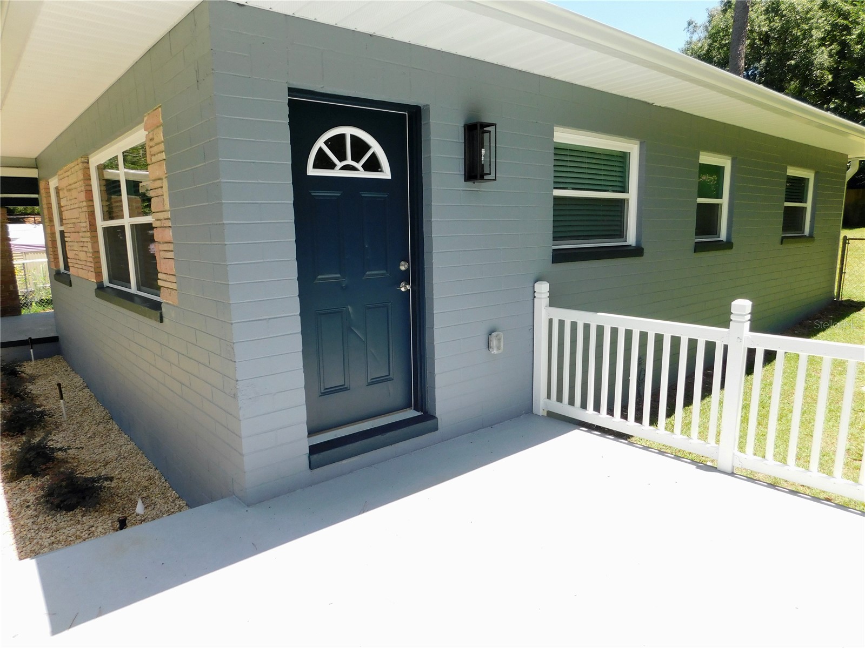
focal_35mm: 23
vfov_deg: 58.9
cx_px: 432
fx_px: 575
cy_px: 324
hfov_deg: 73.9
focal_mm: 4
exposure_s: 1/640
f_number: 3
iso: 125
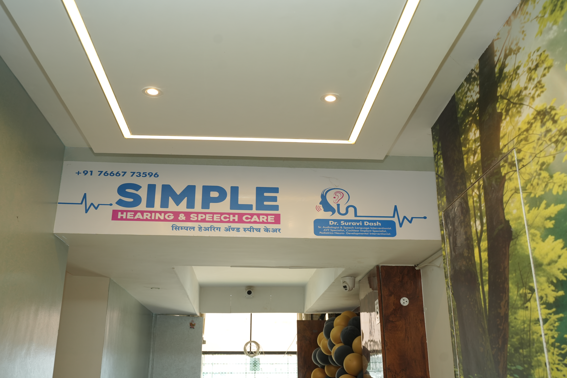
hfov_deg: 54.4
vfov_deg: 37.9
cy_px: 189
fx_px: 551
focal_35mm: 35
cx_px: 284
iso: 500
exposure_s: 1/100
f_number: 5
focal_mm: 35
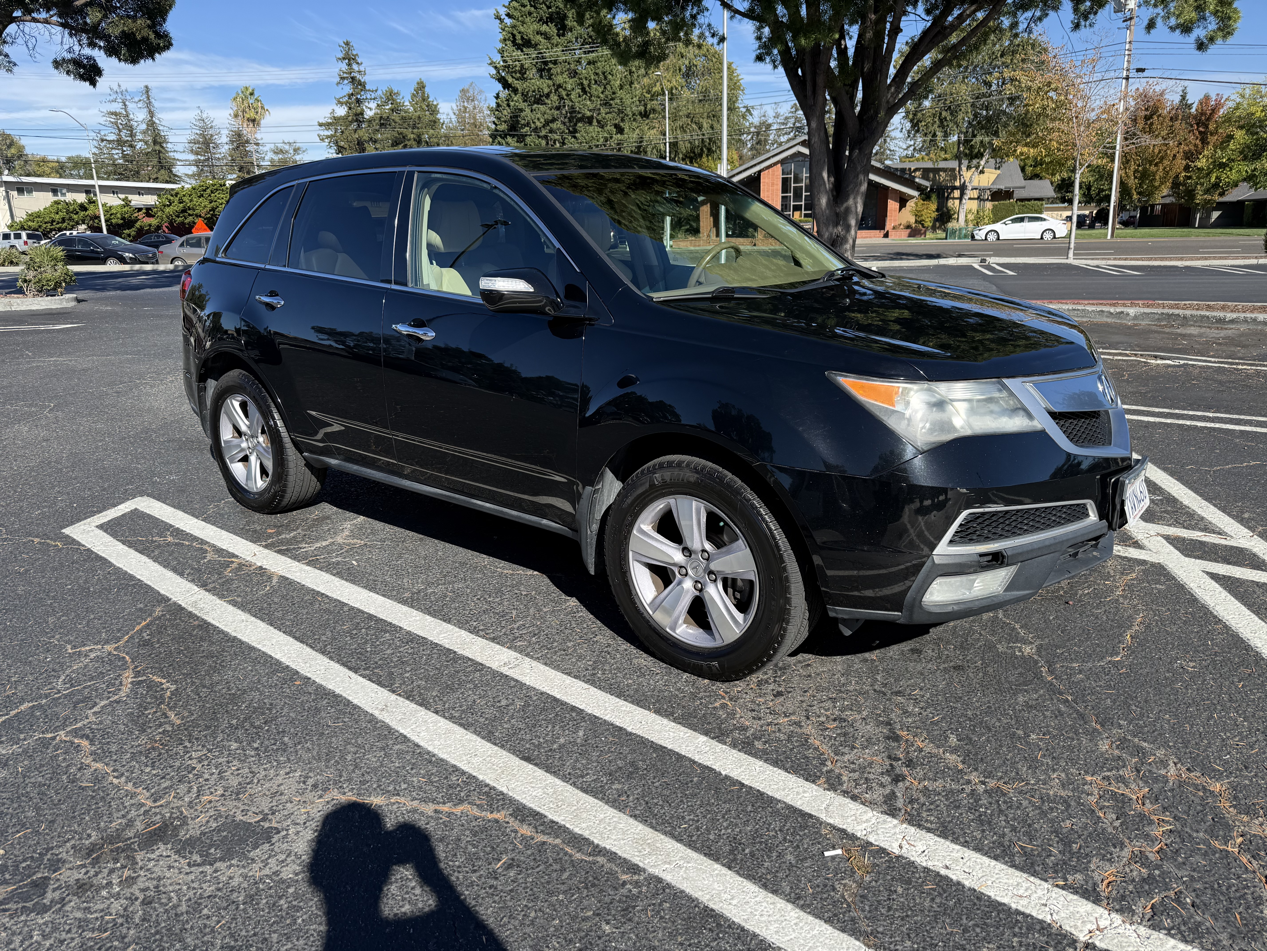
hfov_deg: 71.6
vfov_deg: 56.8
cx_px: 634
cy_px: 476
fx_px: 878
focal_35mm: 24
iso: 80
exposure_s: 1/2801
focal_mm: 6.76
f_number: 1.78
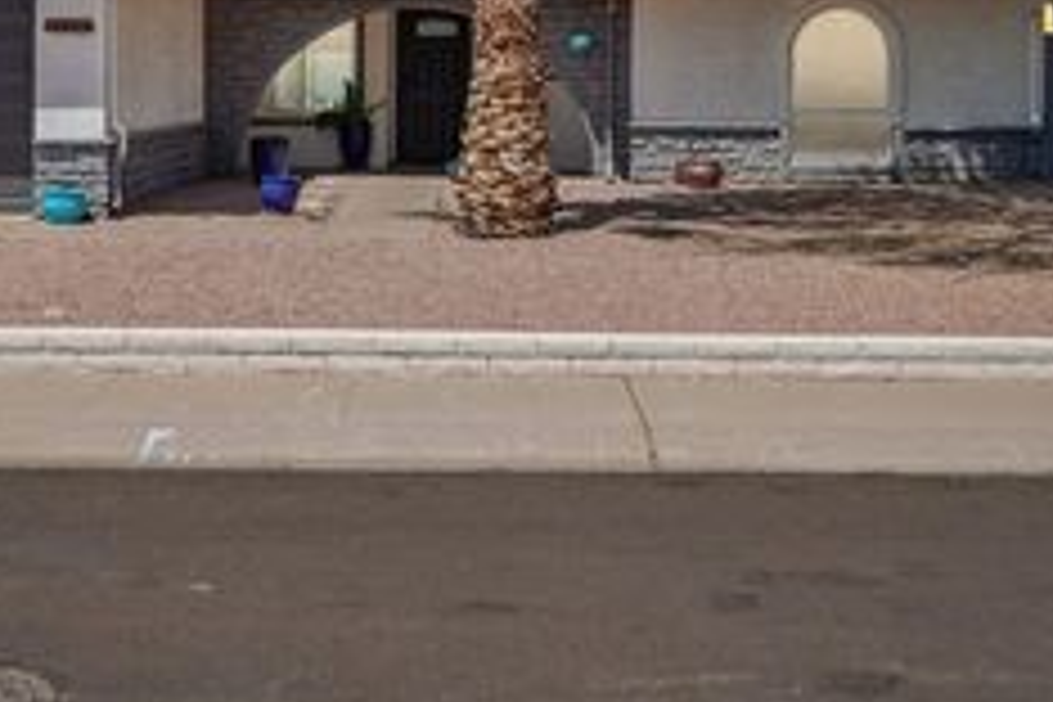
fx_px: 1845
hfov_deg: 31.8
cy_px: 61
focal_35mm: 63
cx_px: 450
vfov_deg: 21.1
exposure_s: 1/1000
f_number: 9
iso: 400
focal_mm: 29.5
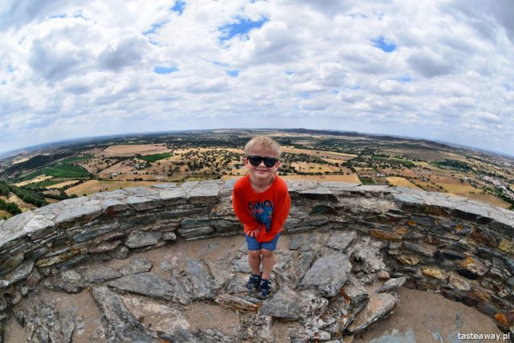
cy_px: 172
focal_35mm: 16
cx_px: 257
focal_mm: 10.5
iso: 280
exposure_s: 1/500
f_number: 11
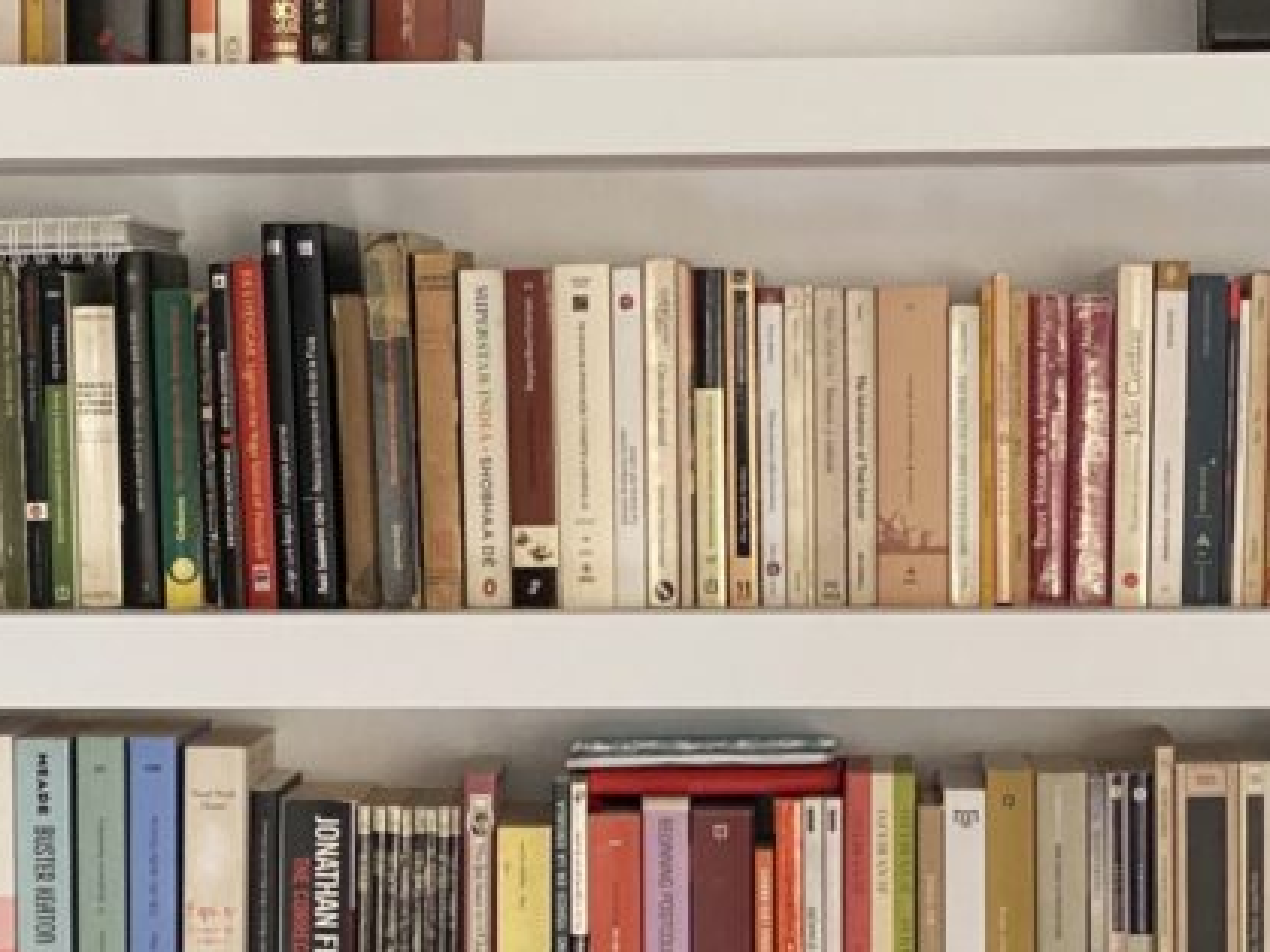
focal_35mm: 127
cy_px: 664
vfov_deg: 11.6
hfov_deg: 15.5
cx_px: 609
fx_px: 4658
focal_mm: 6
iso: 200
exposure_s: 1/60
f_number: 2
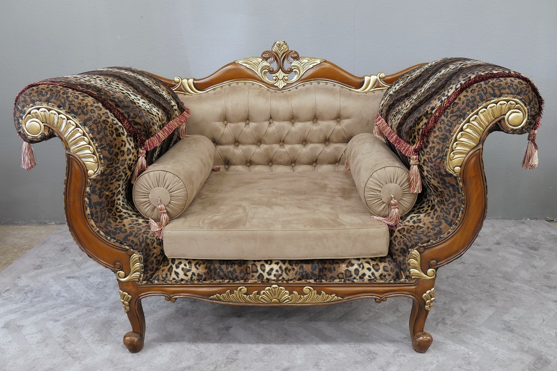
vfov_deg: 36.9
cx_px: 278
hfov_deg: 53.1
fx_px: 557
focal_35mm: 36
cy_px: 186
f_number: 3.1
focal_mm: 13.16
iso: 125
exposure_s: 1/4
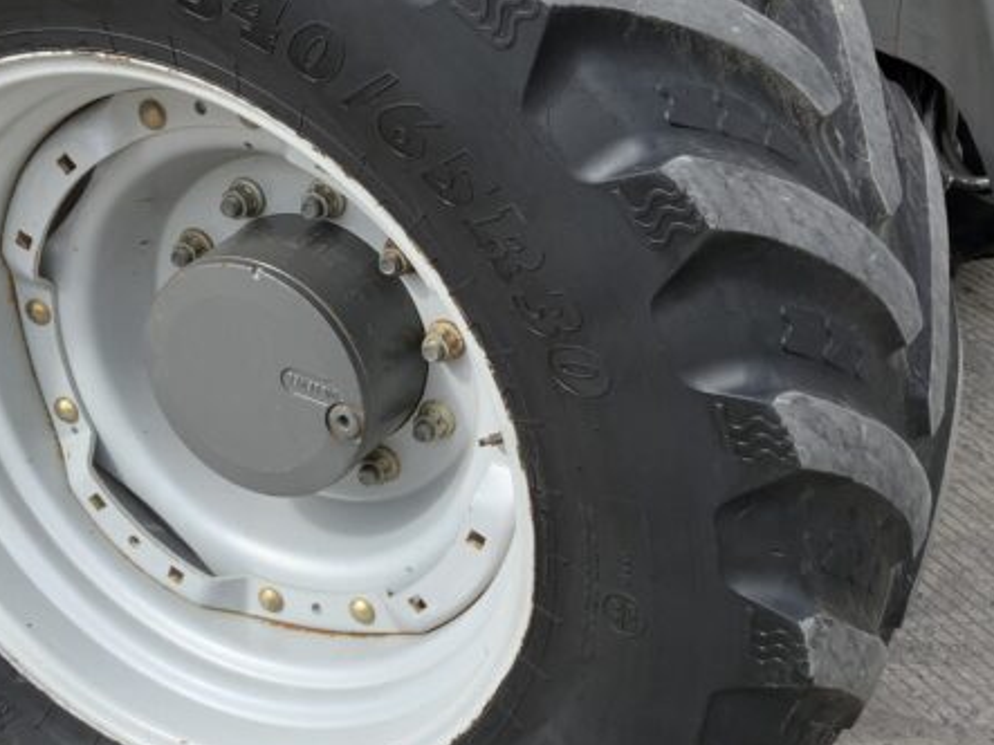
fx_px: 1923
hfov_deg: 29.0
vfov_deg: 21.9
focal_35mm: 67
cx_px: 509
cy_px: 377
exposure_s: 1/627
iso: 16
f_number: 1.8
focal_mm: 3
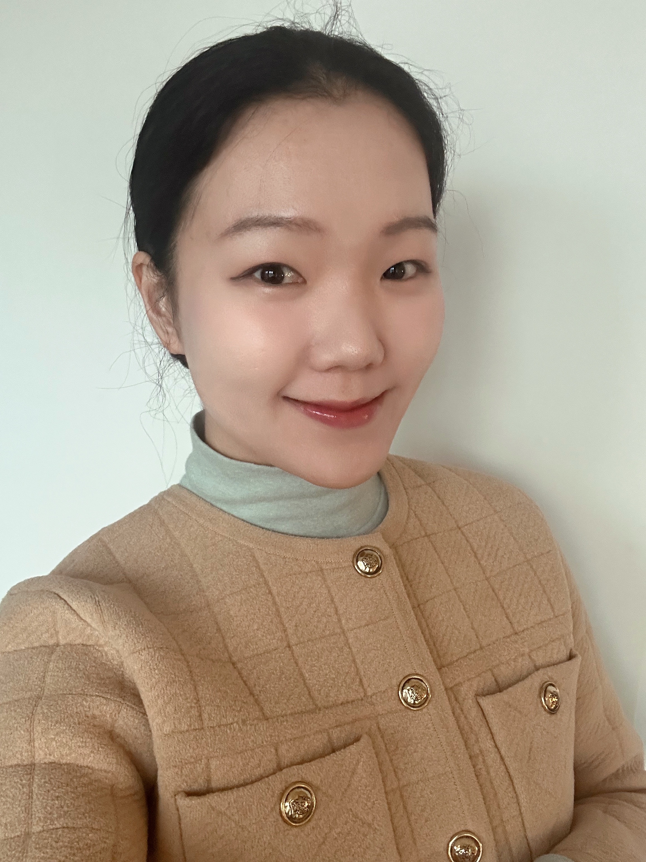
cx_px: 323
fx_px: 746
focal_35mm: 30
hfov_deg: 46.8
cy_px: 431
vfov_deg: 60.0
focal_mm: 2.69
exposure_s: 1/33
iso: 250
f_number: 1.9
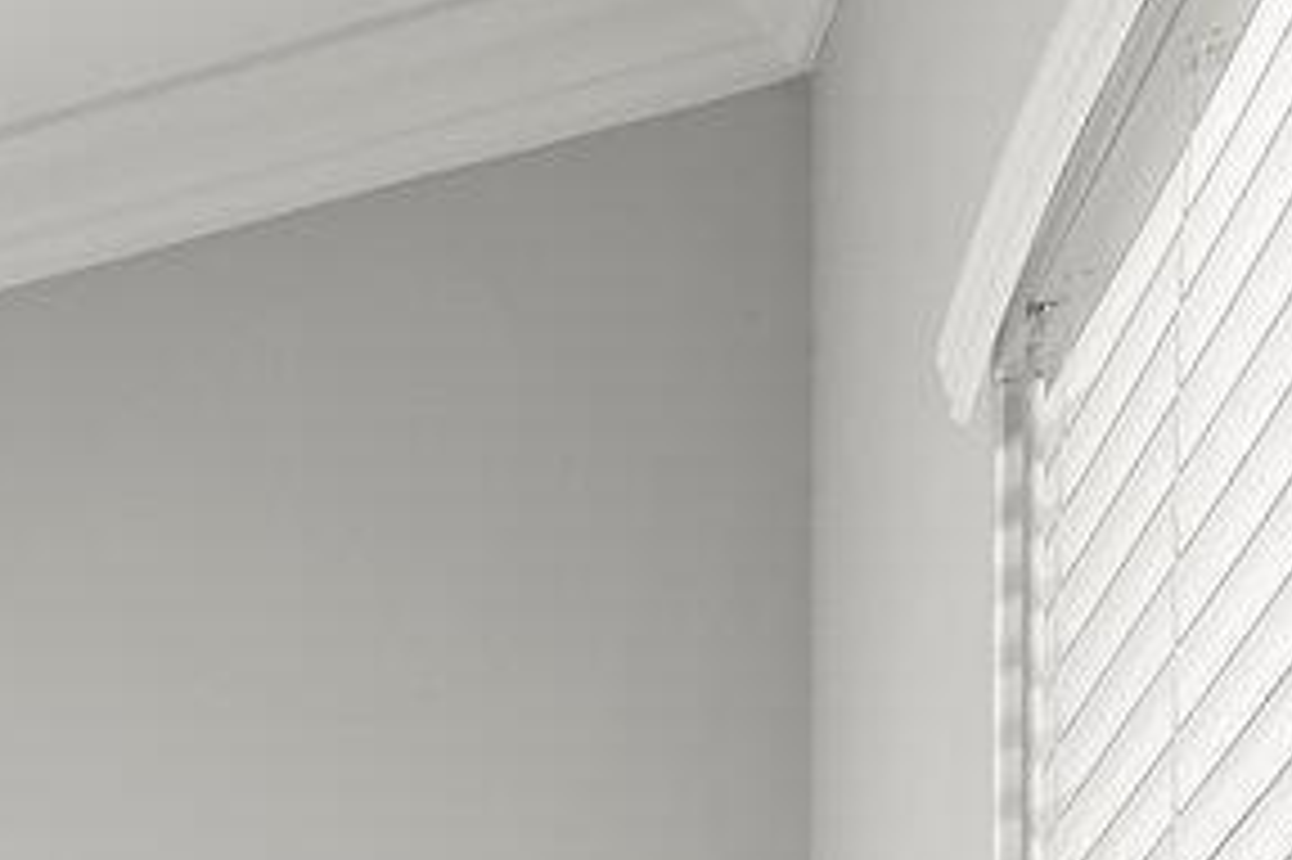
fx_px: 3587
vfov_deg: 10.5
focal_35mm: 100
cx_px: -2688
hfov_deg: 11.1
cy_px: 2411
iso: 400
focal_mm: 14
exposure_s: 1/10
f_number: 8
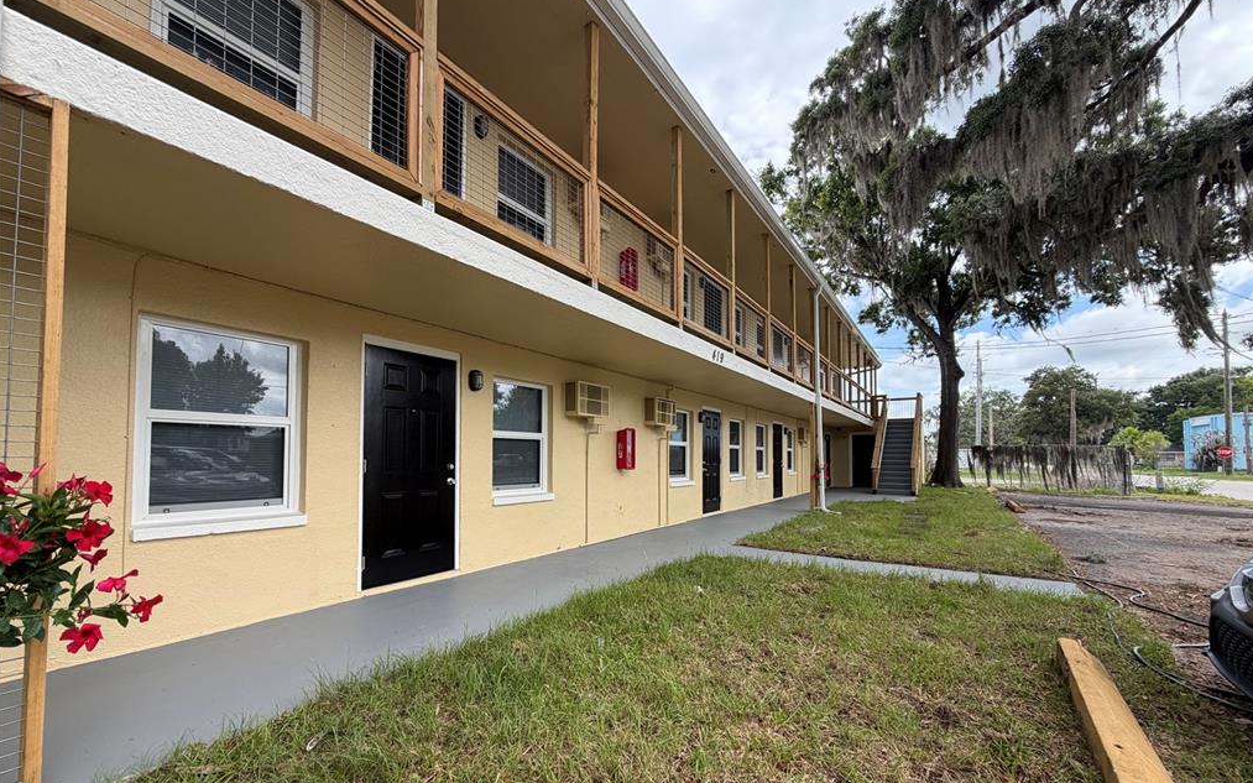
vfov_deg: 74.5
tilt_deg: +0.8
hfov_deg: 101.5
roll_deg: -0.7
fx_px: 512
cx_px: 627
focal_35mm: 15
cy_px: 439
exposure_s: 1/393
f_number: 2.2
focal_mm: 2.22
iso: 50
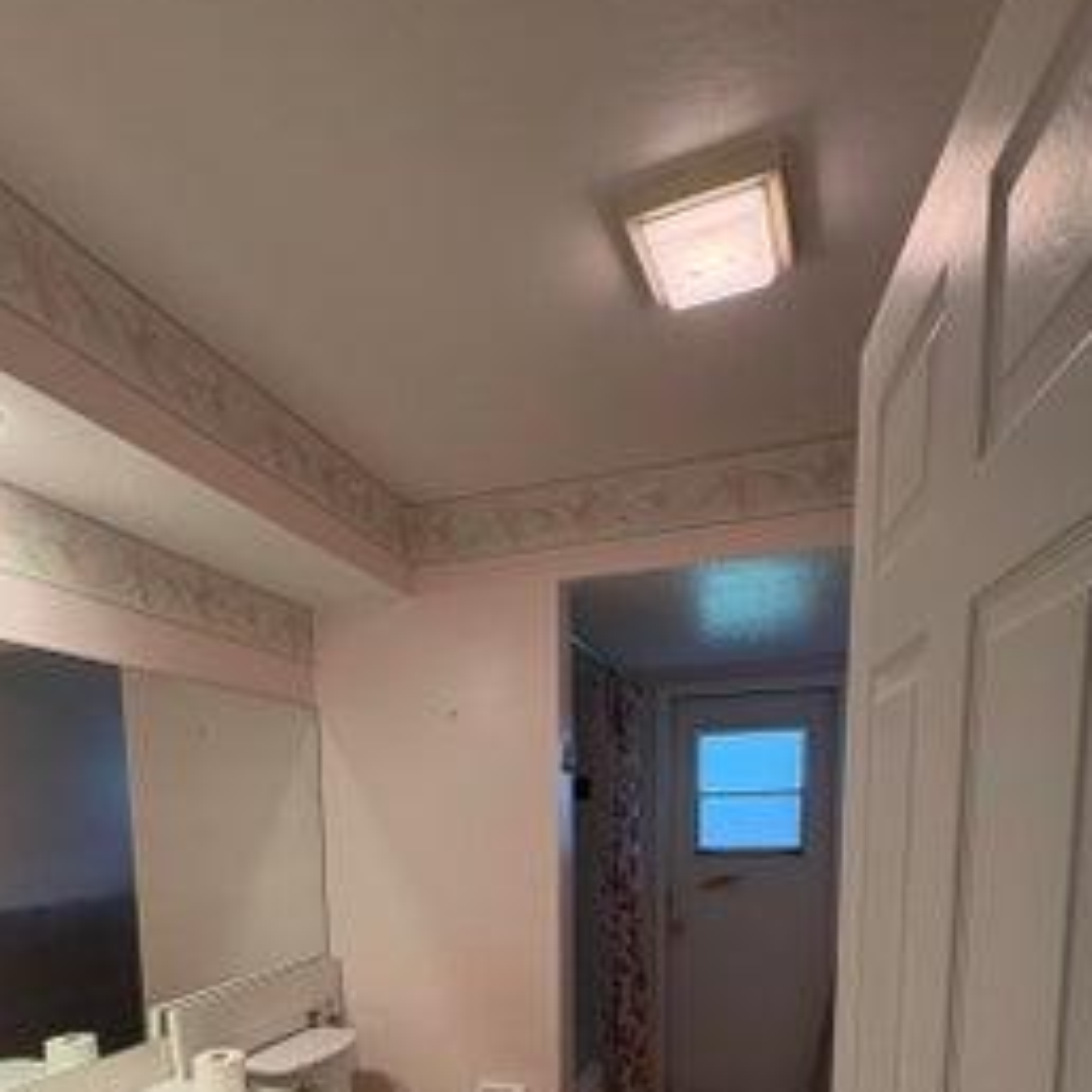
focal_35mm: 23
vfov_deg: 60.1
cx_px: 474
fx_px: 821
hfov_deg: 67.0
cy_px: 918
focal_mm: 2.22
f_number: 2.2
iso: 200
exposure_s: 1/60
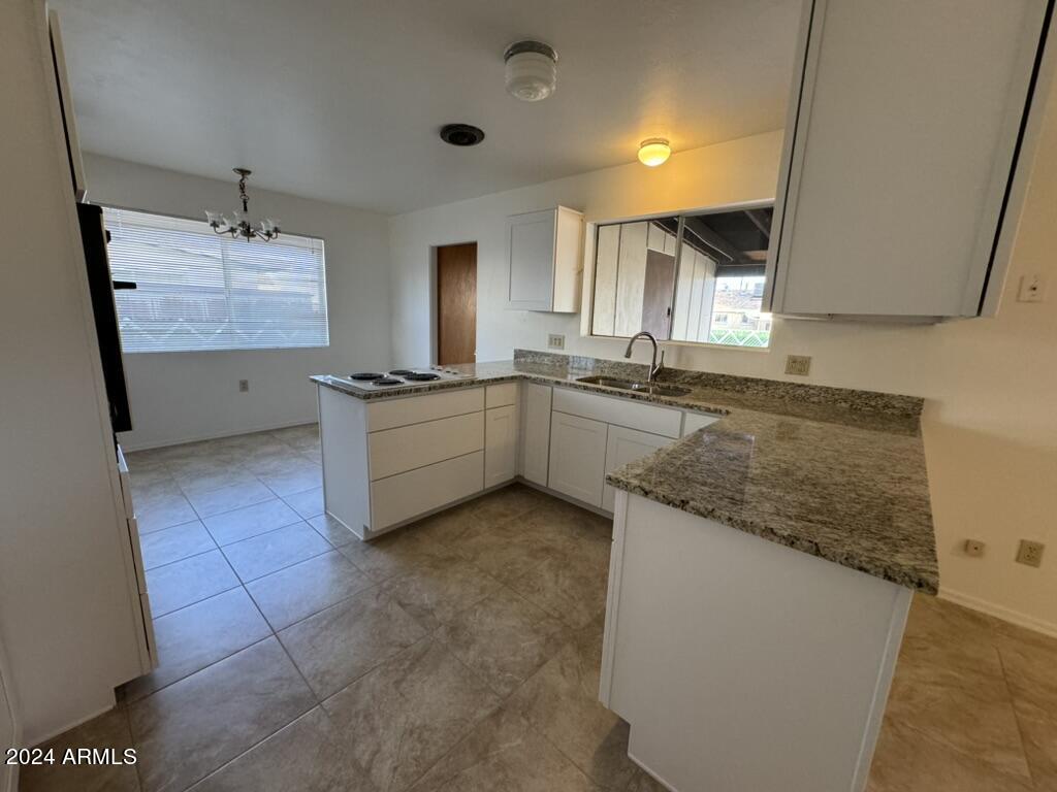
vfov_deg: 85.7
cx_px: 528
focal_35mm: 14
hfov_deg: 102.1
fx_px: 427
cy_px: 396
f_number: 2.2
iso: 250
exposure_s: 1/120
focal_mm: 2.22
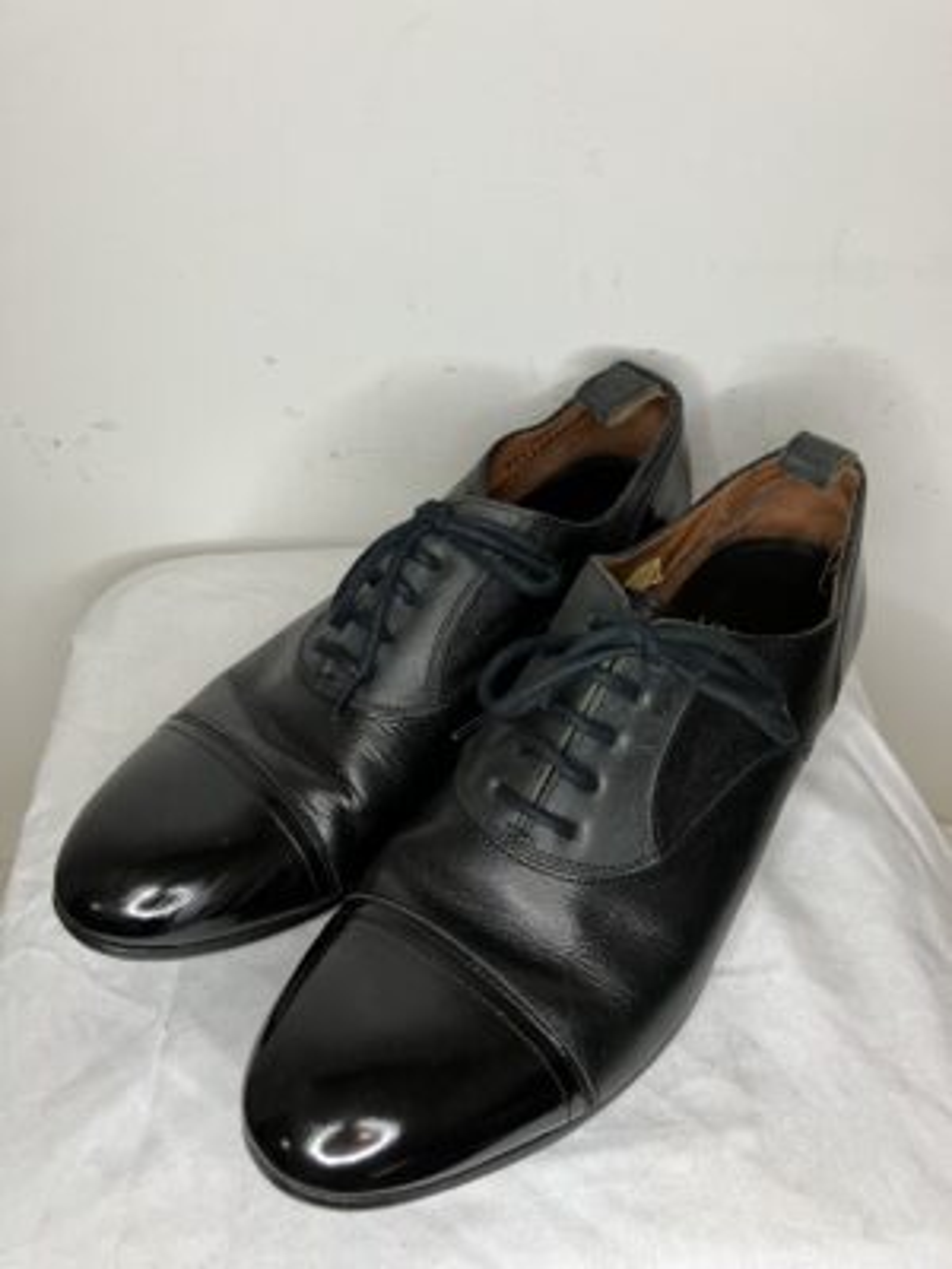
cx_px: 476
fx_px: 1027
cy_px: 634
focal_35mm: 28
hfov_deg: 49.7
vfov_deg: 63.4
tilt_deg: -47.1
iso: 64
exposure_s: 1/50
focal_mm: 3.99
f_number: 1.8
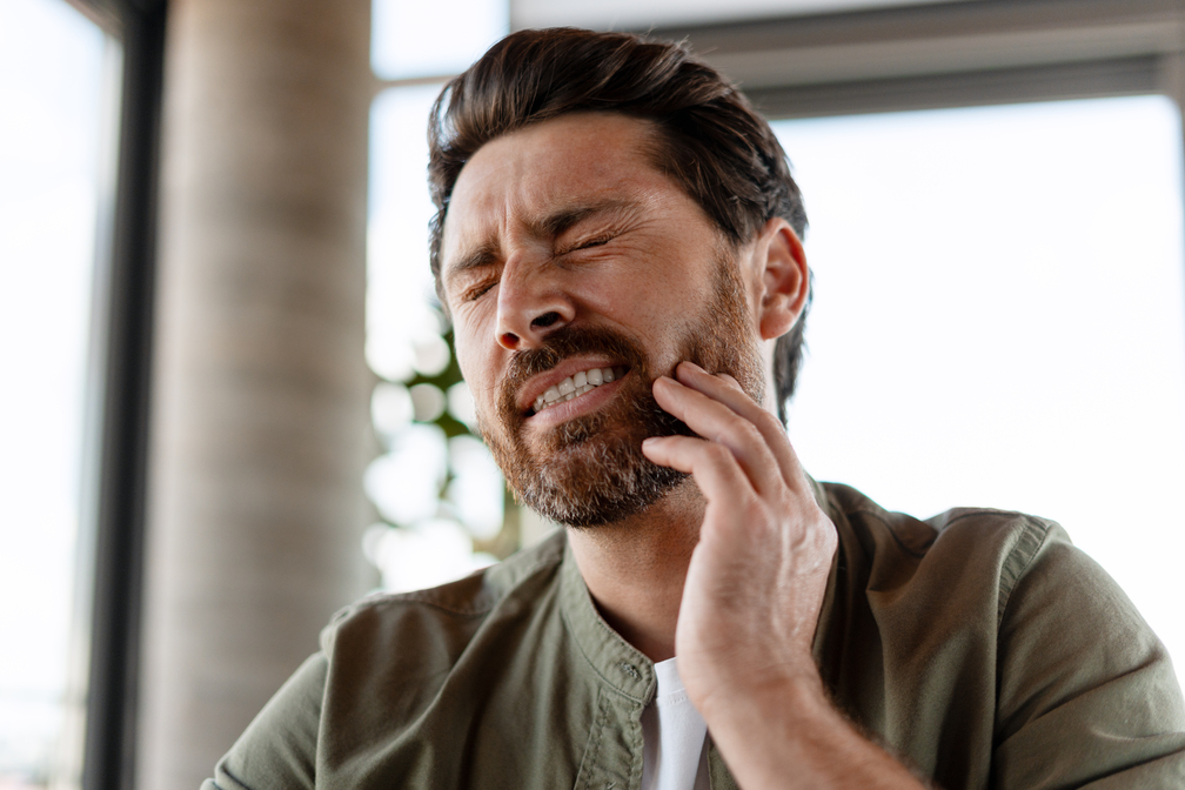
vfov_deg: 27.0
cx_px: 592
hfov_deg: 39.6
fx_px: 1646
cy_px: 395
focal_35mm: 50
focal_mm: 50
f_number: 2
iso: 500
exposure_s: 1/640
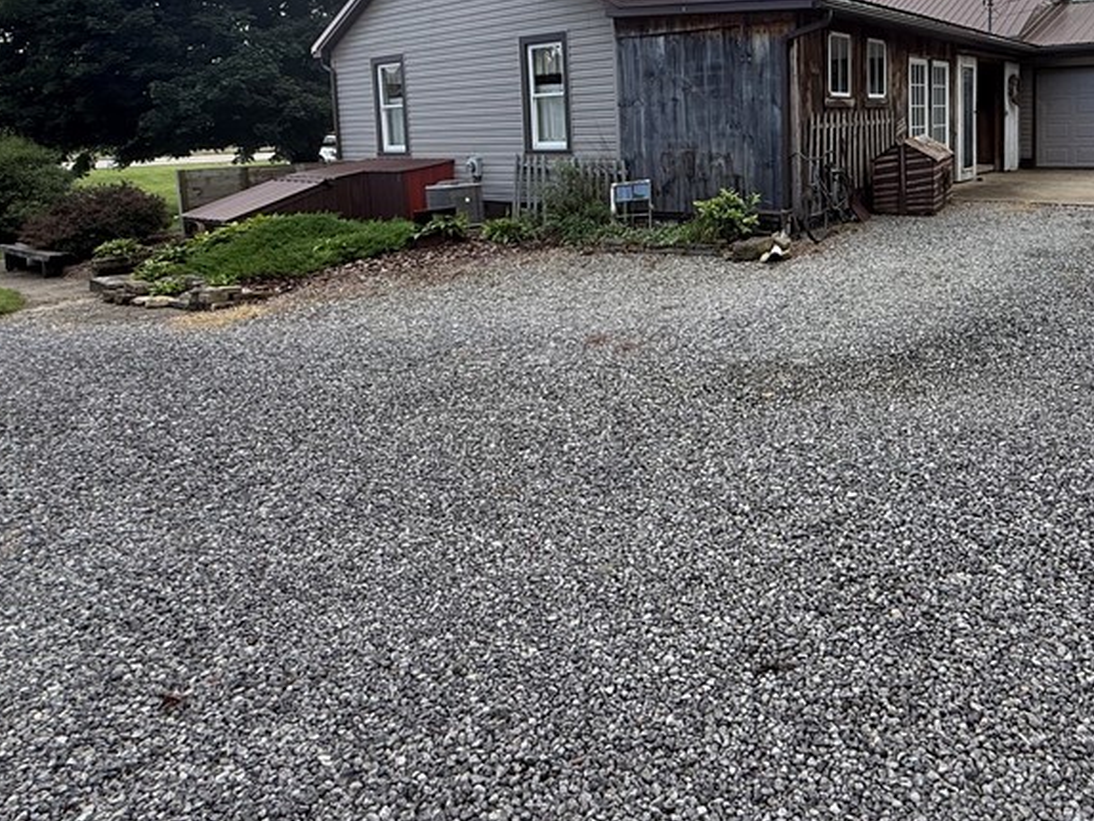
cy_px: 197
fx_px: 790
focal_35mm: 25
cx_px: 735
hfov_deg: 67.4
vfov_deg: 52.3
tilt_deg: -4.3
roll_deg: +1.0
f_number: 2.2
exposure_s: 1/482
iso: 64
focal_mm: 2.22
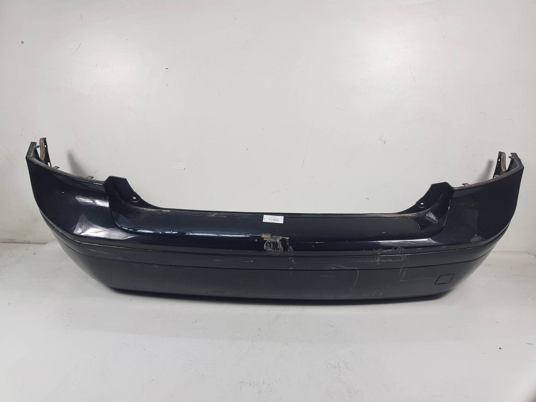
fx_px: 403
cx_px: 268
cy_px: 201
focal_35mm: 26
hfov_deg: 67.3
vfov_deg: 53.1
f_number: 1.7
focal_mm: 4.2
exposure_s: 1/104
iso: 40
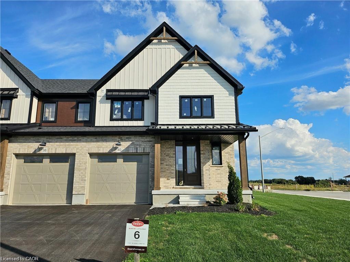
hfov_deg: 71.6
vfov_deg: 56.8
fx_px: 243
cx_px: 175
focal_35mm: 24
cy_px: 131
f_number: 1.8
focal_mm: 5
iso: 50
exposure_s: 1/10000
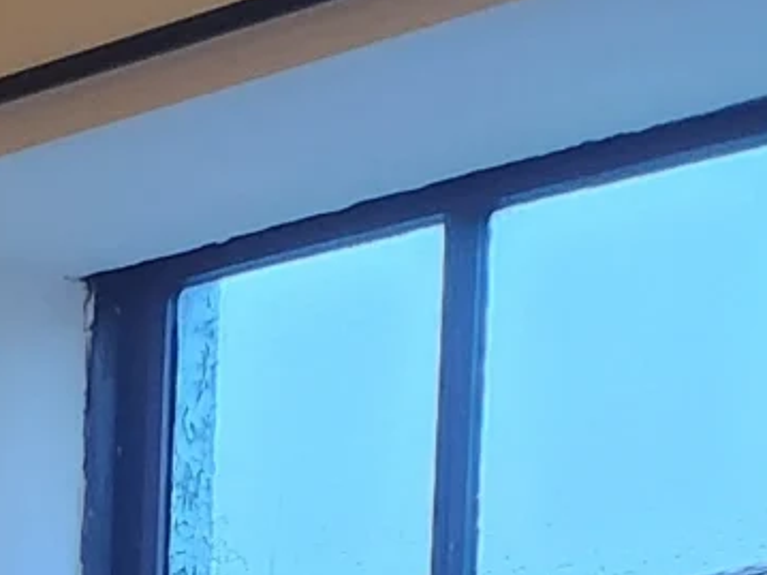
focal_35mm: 171
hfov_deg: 8.7
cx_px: -1788
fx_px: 3788
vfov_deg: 7.5
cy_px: 1778
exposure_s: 1/25
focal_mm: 5
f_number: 1.8
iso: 640
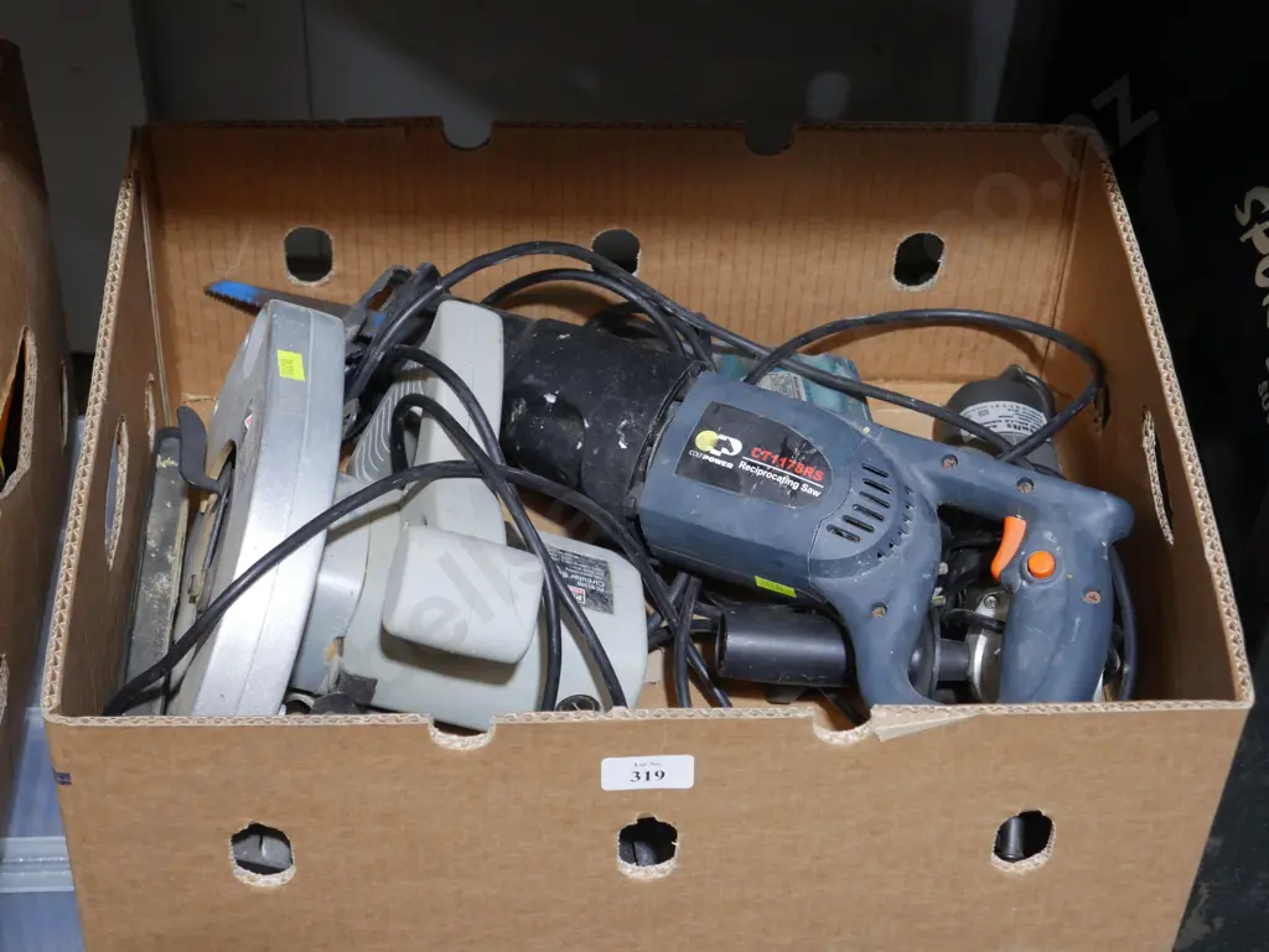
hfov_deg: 28.5
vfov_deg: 21.6
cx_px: 634
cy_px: 476
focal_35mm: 68
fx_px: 2494
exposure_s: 1/80
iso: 1600
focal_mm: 34
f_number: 5.4
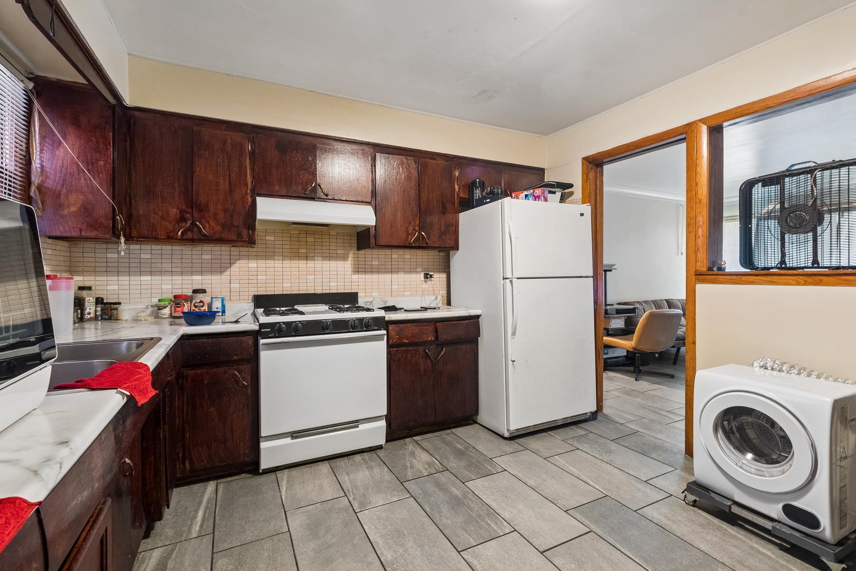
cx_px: 428
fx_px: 357
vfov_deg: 77.3
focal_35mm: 15
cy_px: 286
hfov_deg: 100.4
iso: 400
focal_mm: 10
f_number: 8
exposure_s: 1/13
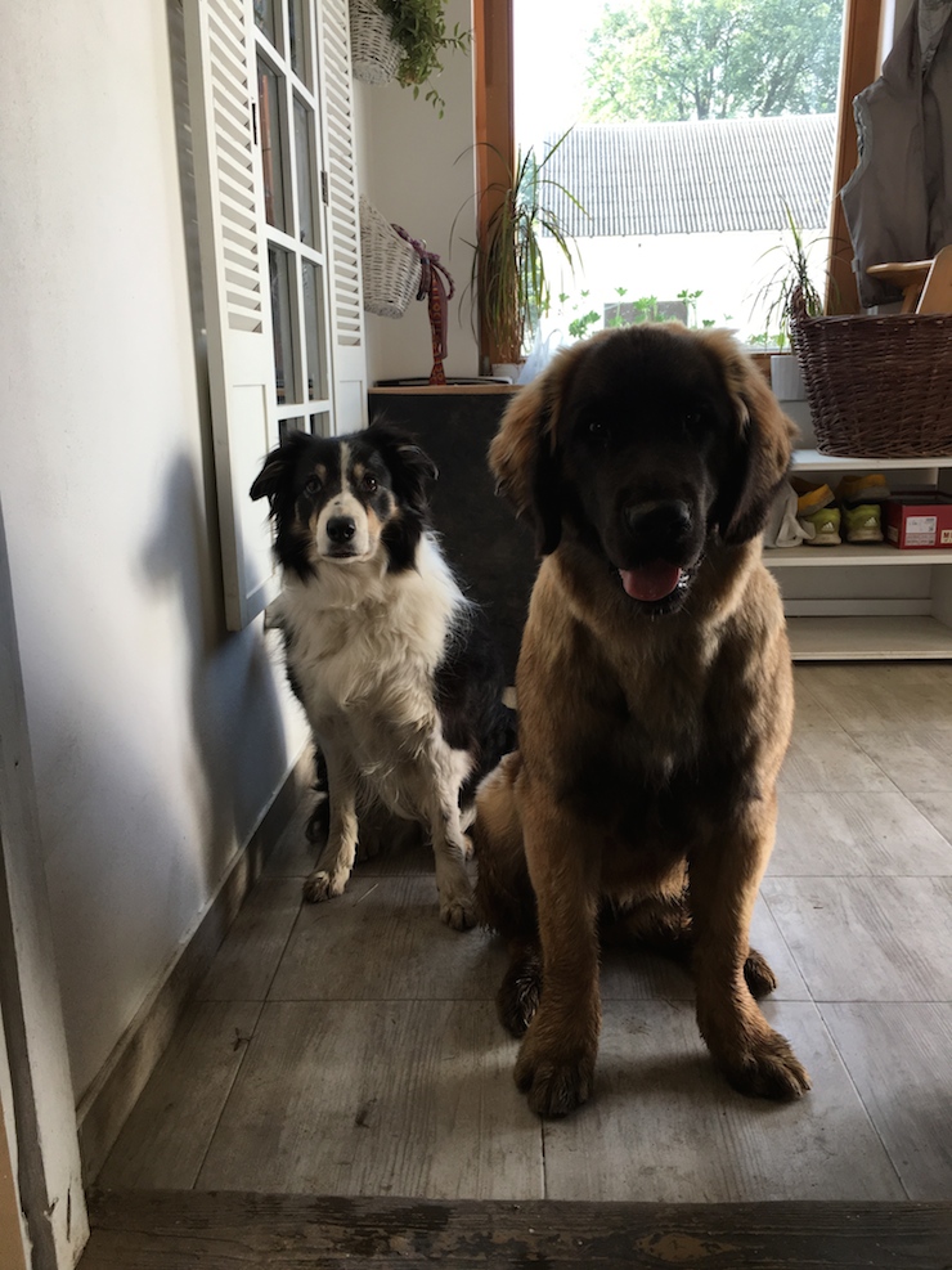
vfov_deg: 61.7
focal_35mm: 29
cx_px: 476
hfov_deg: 48.2
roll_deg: +0.0
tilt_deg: -13.9
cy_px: 635
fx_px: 1064
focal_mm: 4.15
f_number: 2.2
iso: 40
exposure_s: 1/100
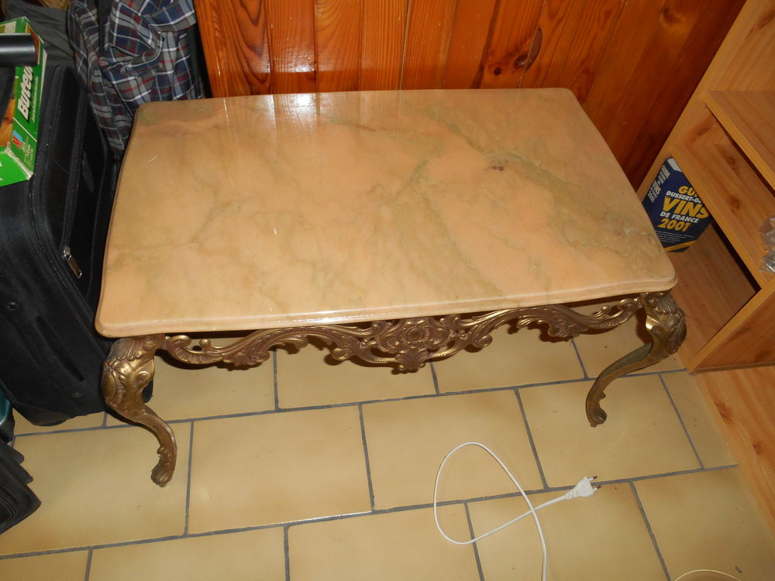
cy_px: 290
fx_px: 582
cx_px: 388
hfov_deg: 67.3
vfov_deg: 53.1
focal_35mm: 26
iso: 200
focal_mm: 4.7
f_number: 3.4
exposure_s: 1/25
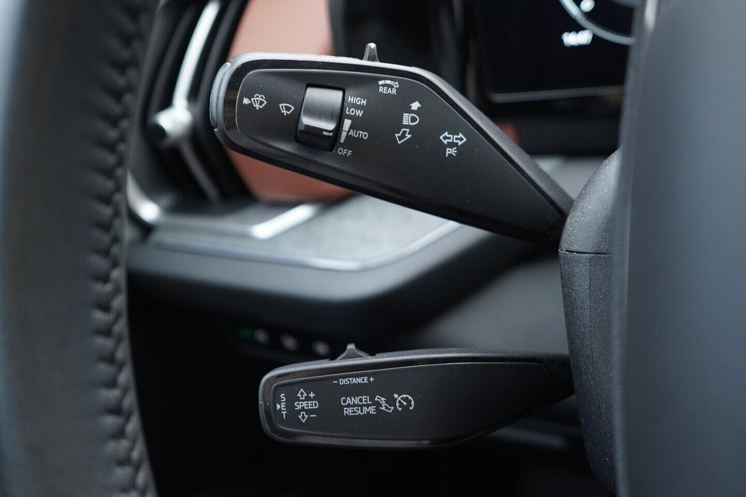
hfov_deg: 53.1
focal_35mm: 36
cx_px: 373
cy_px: 248
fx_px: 746
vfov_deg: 36.9
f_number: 2.8
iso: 400
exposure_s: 1/40
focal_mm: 24
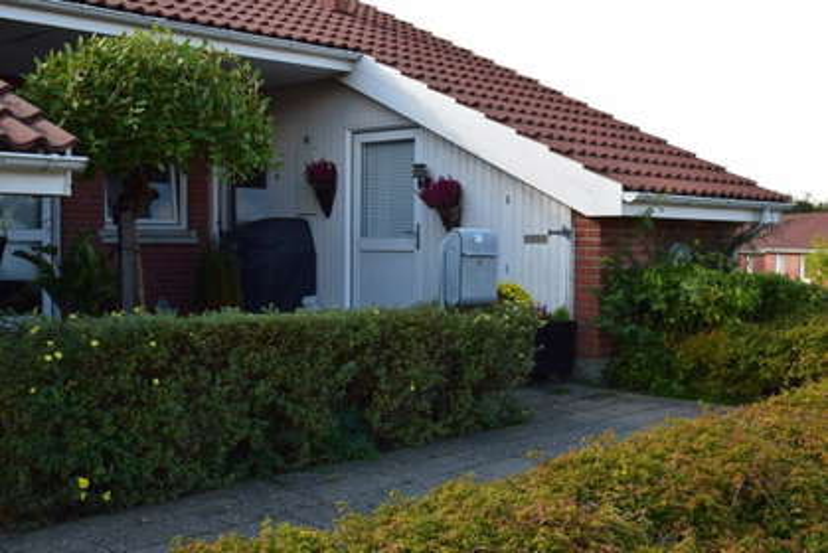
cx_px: 414
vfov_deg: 29.9
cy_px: 276
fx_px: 1036
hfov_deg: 43.6
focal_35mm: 45
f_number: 10
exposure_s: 1/200
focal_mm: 30
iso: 400
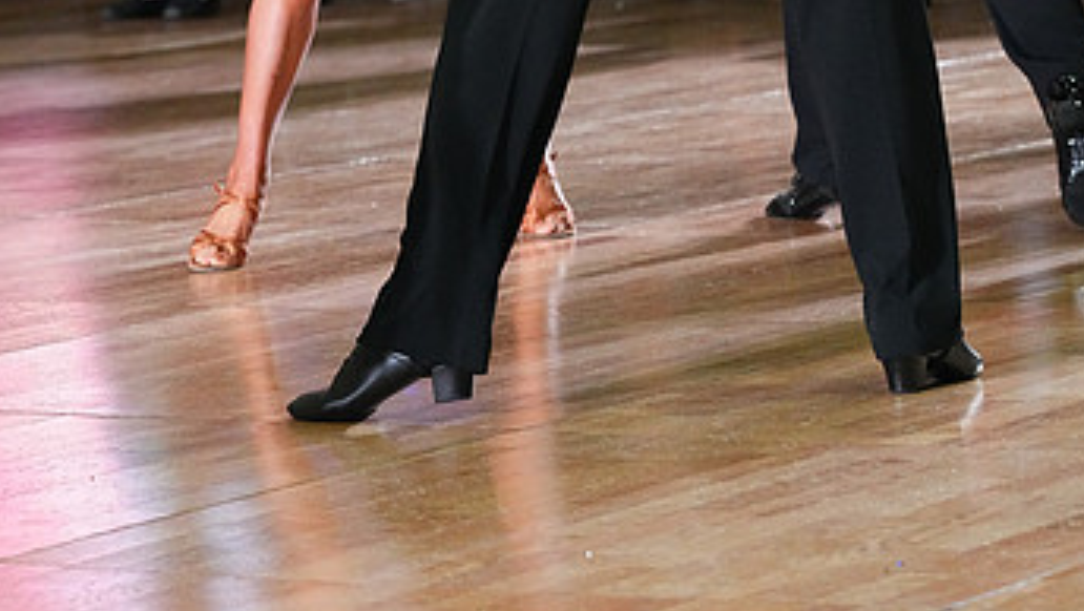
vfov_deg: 5.6
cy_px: -274
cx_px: 503
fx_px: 6241
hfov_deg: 9.9
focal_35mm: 217
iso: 8000
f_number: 5
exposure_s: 1/400
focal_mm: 123
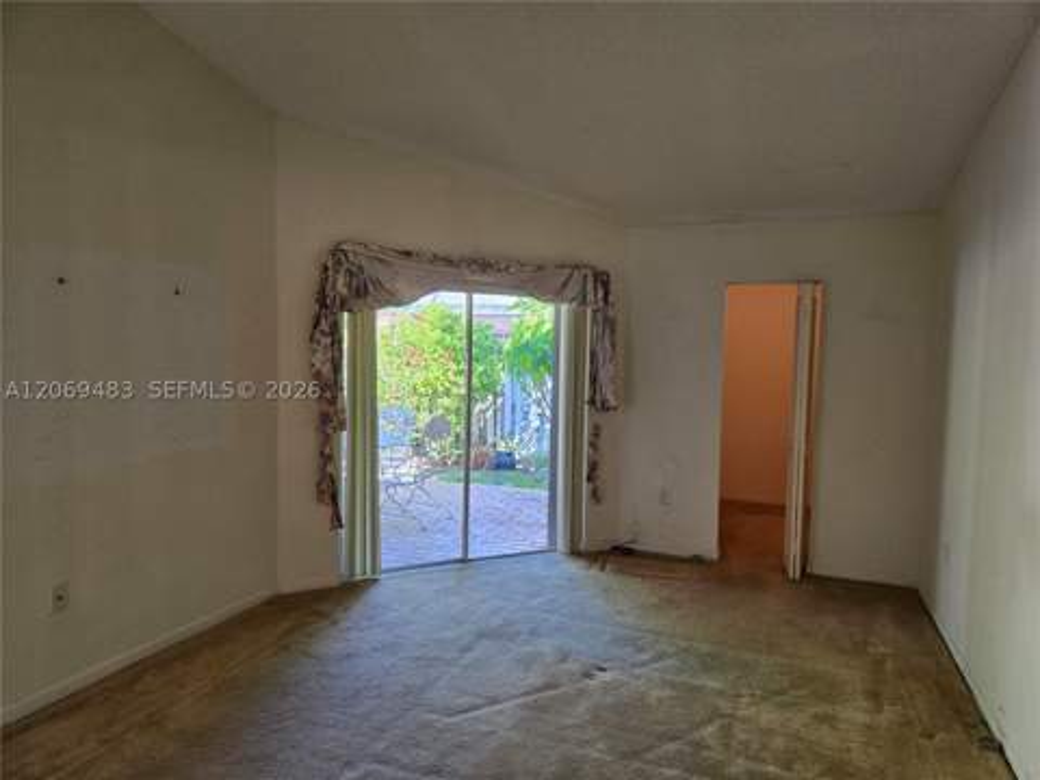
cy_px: 390
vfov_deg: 58.9
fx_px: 691
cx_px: 520
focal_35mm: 23
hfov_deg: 73.9
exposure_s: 1/120
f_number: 1.8
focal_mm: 5.4
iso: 160
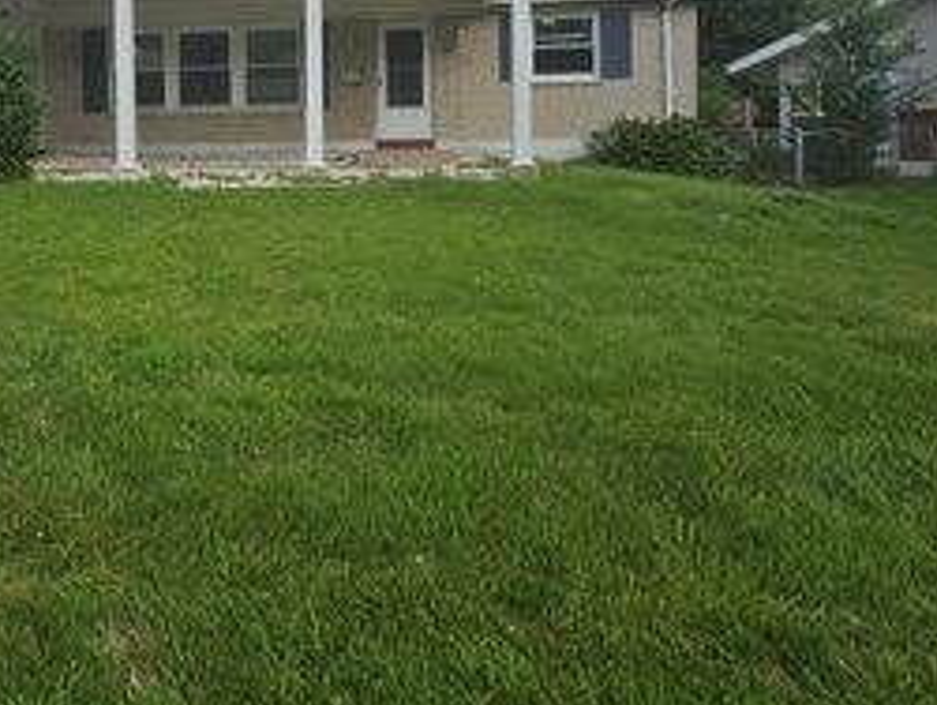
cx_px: 244
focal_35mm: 26
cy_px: 129
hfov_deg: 63.6
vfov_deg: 49.6
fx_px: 704
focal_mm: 2.2
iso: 50
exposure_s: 1/1910
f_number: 2.2
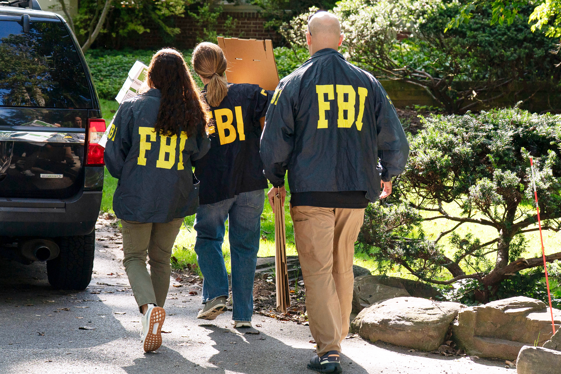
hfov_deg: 28.8
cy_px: 187
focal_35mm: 70
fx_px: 1091
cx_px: 280
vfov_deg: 19.5
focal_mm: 70
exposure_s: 1/640
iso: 400
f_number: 5.6
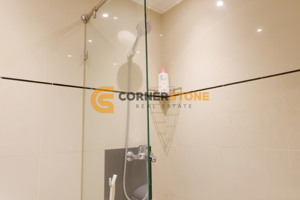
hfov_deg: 73.7
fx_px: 200
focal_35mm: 24
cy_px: 100
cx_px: 150
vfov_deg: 53.1
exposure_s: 1/25
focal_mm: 16
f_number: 3.5
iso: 320
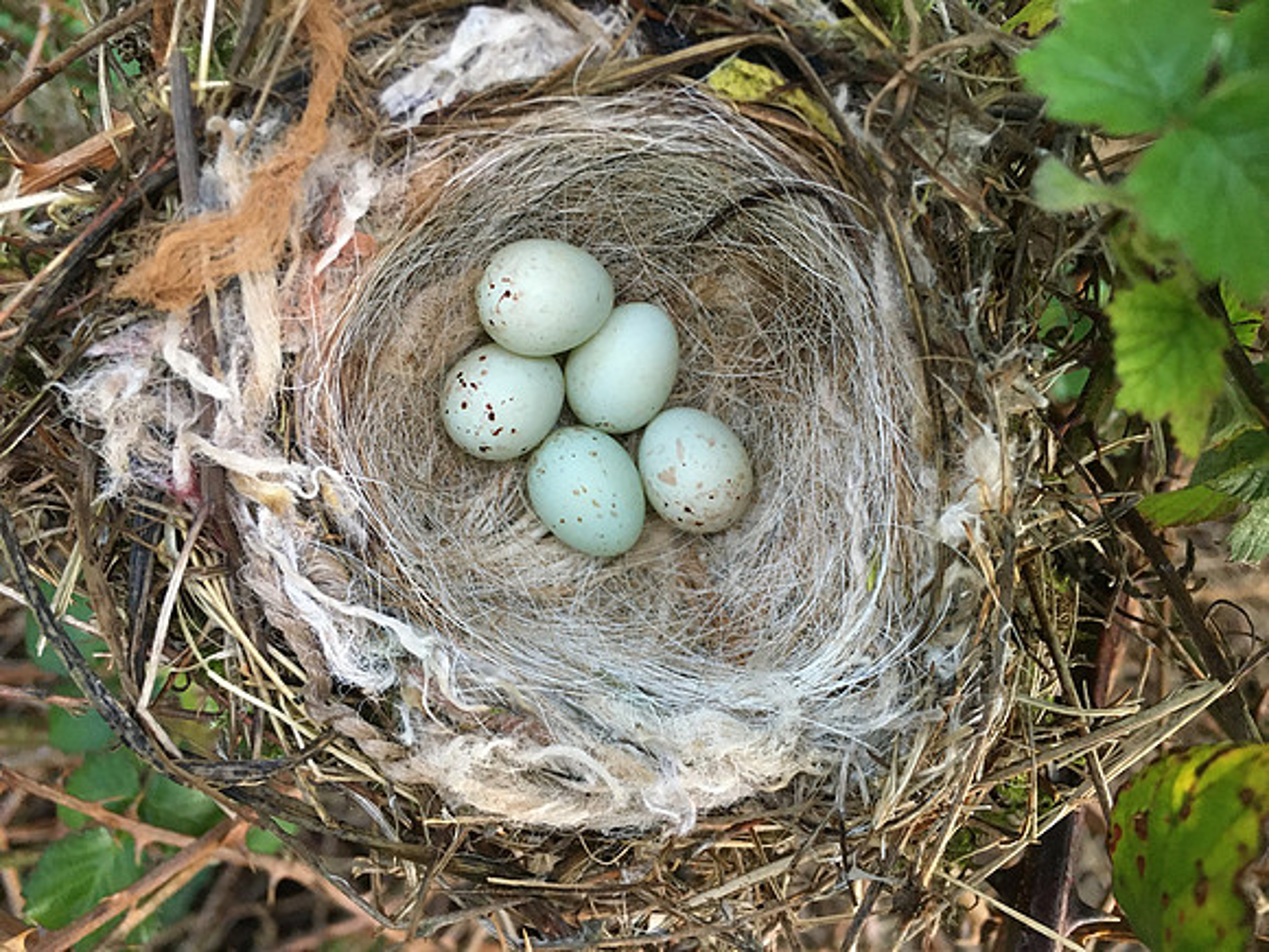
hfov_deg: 61.7
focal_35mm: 29
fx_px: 1063
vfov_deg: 48.2
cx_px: 634
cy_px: 476
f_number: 2.2
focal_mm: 4.15
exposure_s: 1/20
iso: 200
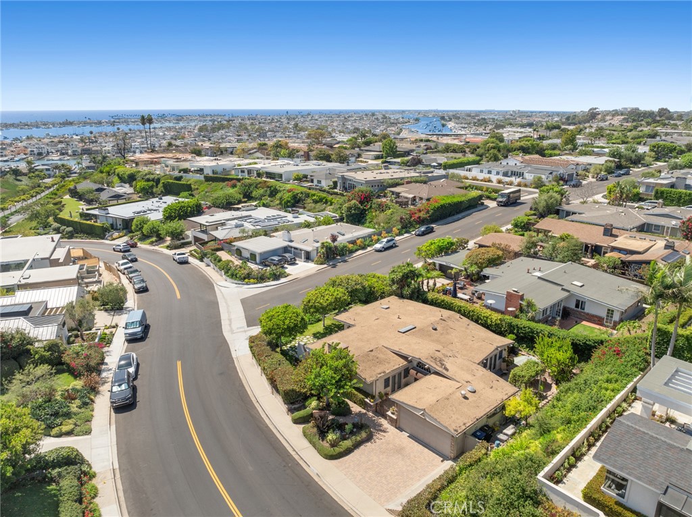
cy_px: 258
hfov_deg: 71.6
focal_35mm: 24
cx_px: 346
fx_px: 479
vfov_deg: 56.7
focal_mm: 12.29
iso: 120
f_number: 2.8
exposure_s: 1/1600
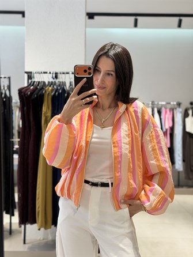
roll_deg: -1.9
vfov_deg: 39.6
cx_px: 96
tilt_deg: -16.6
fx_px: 356
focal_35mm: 48
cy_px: 128
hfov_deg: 30.3
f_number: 1.78
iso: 64
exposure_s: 1/100
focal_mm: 6.76
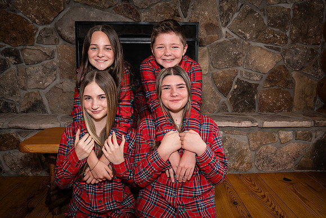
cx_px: 163
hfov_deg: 61.1
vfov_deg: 43.0
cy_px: 109
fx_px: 276
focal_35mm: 31
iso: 500
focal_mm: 30
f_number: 5
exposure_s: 1/160
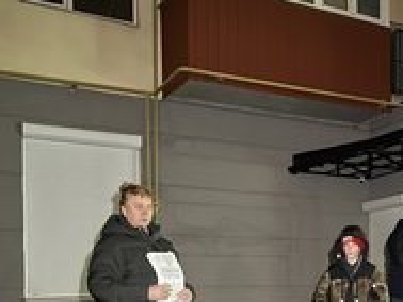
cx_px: 324
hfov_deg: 33.9
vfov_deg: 25.6
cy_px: 285
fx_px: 641
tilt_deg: -0.6
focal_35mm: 55
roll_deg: +0.5
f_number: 1.5
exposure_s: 1/9
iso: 1600
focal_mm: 5.7
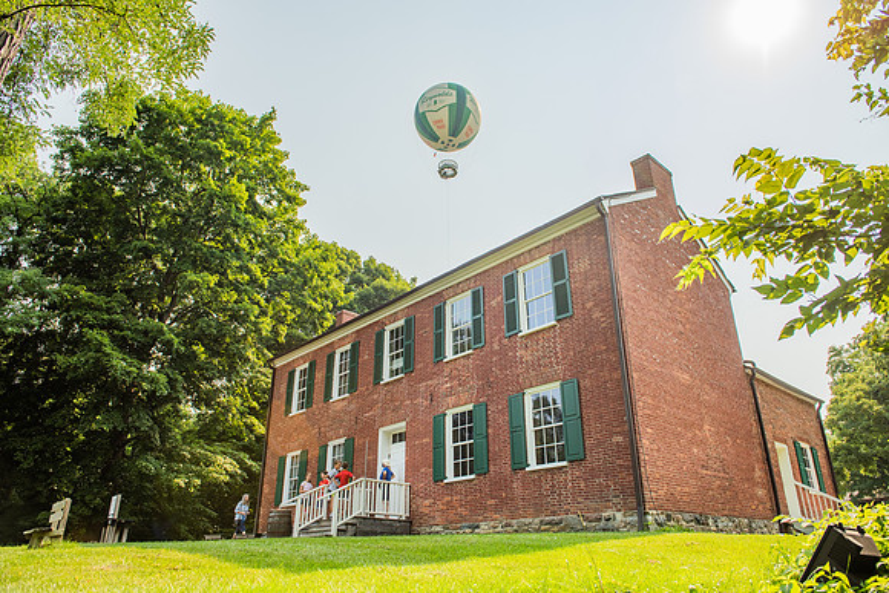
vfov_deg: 53.2
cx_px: 444
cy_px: 296
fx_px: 593
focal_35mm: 24
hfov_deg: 73.7
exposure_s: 1/1250
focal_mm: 24
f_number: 5
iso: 200
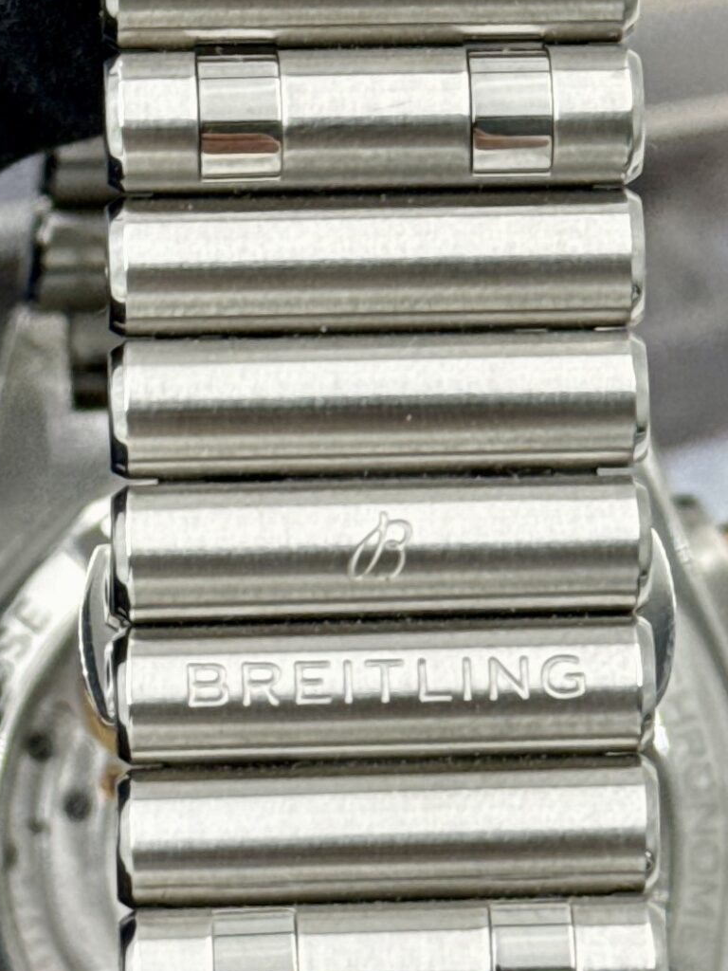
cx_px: 394
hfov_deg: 12.3
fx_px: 3365
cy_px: 666
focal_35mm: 120
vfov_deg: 16.4
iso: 64
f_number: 1.78
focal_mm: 6.76
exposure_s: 1/261
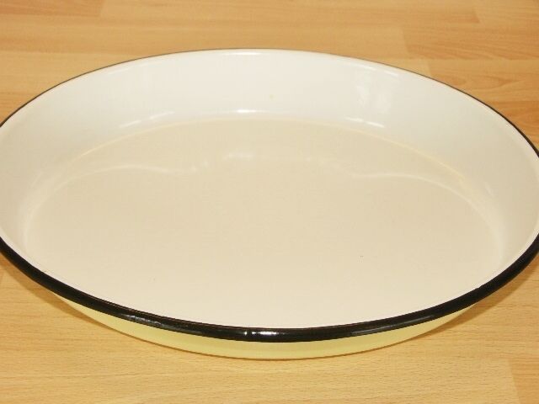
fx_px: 638
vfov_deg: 35.1
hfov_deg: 45.8
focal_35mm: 41
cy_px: 202
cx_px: 270
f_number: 3.5
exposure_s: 1/50
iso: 100
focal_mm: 10.68
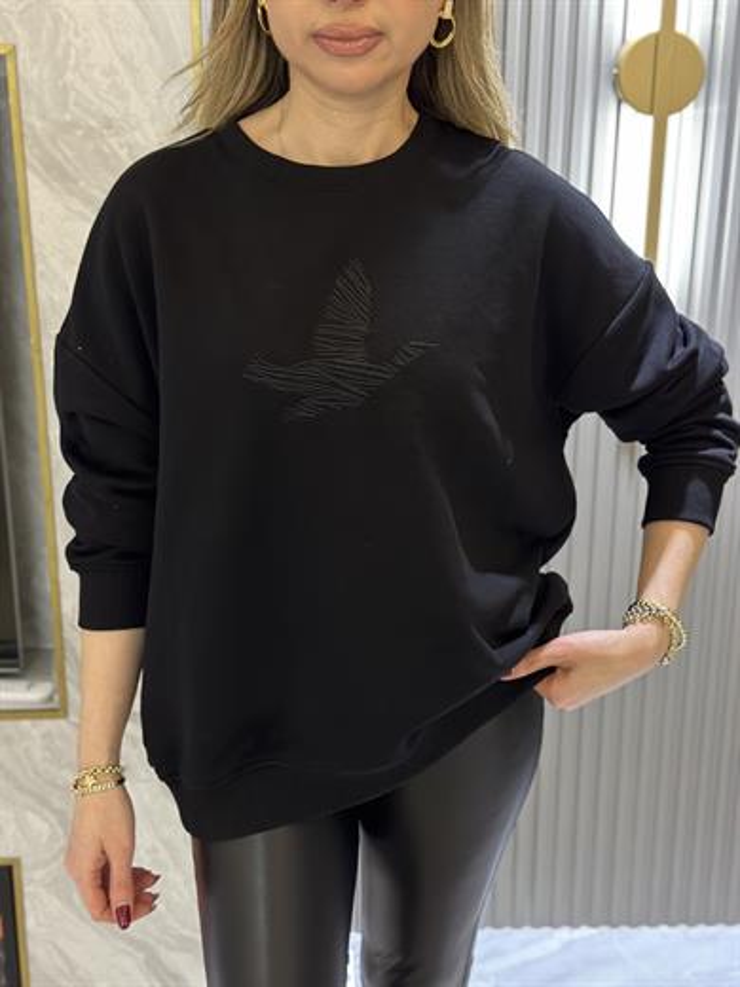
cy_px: 494
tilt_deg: -19.0
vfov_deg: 39.7
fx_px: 1368
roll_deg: -0.4
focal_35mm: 48
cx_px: 370
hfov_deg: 30.3
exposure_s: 1/33
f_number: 1.78
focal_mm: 6.86
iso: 500
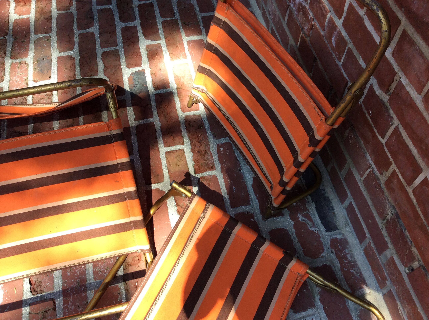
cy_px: 160
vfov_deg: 44.1
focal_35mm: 32
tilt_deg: -57.1
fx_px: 396
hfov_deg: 56.9
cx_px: 214
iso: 32
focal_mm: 3.3
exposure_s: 1/127
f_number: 2.4
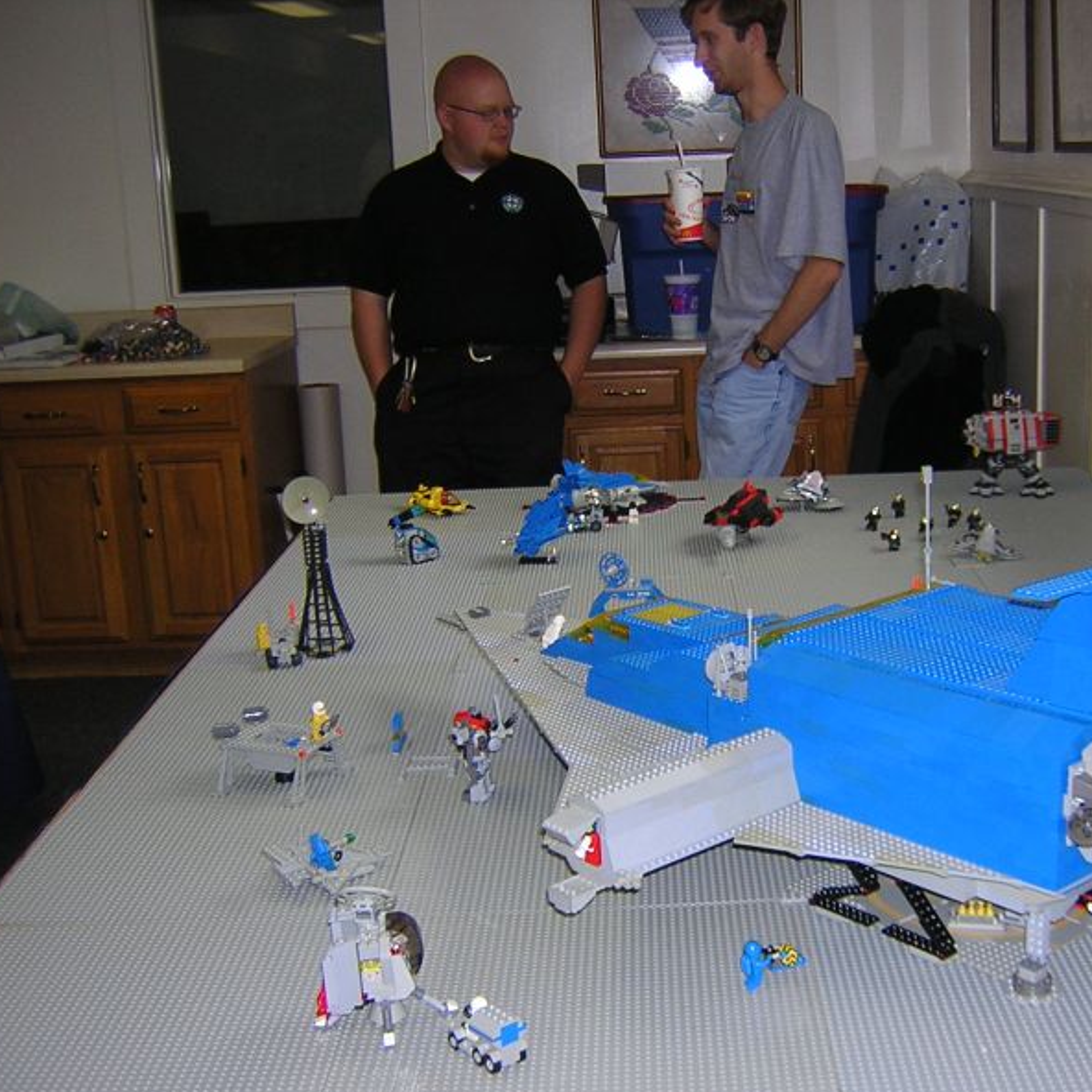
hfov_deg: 38.8
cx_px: 712
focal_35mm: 43
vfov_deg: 39.2
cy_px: 552
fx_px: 1535
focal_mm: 4.7
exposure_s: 1/60.1
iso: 139
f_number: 2.6
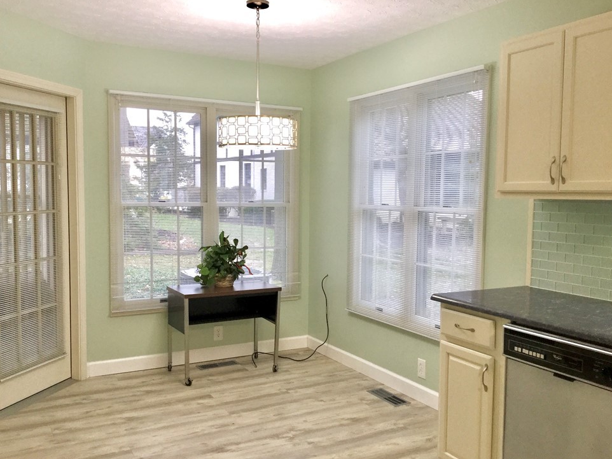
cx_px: 305
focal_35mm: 33
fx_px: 583
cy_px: 232
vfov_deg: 42.9
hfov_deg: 55.4
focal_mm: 3.3
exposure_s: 1/30
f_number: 2.4
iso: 50
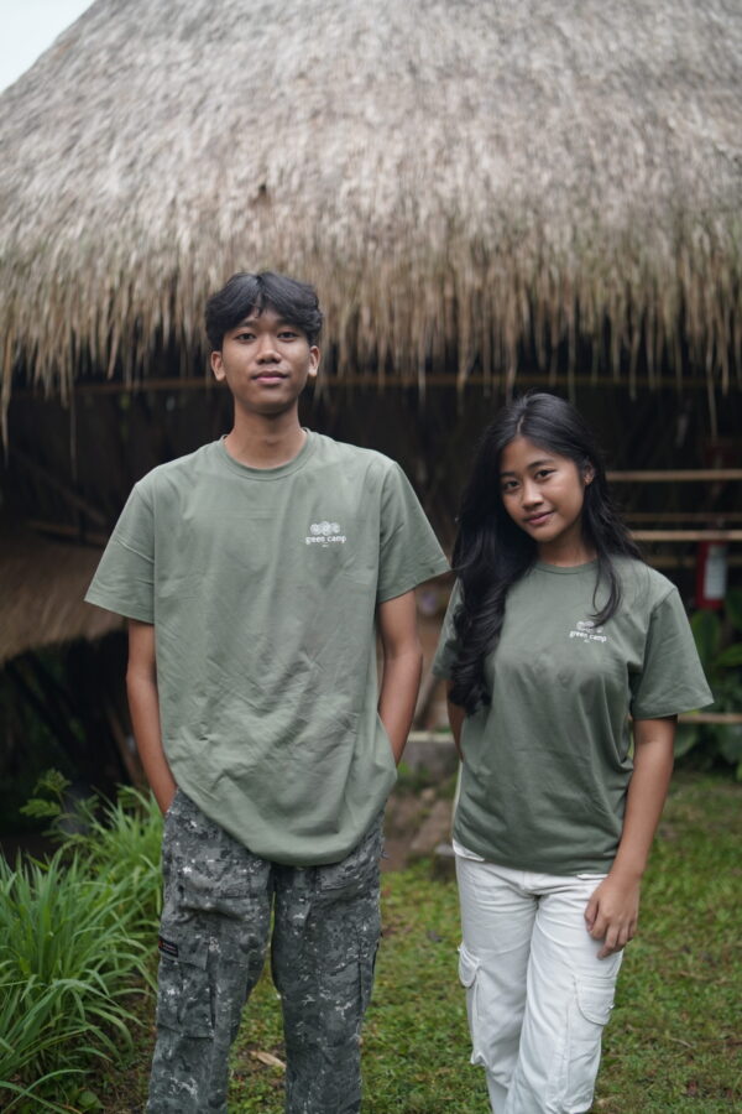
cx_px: 371
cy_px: 557
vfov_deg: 54.4
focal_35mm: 35
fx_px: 1082
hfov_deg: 37.9
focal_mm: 35
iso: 400
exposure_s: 1/250
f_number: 1.4
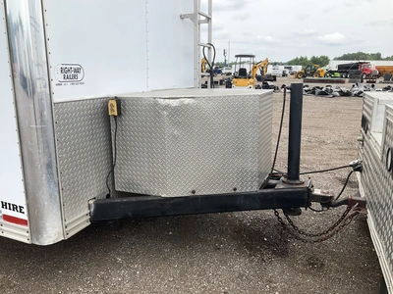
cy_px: 147
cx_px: 196
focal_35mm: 29
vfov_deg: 48.2
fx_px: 329
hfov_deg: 61.7
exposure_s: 1/898
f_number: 1.8
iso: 25
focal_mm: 3
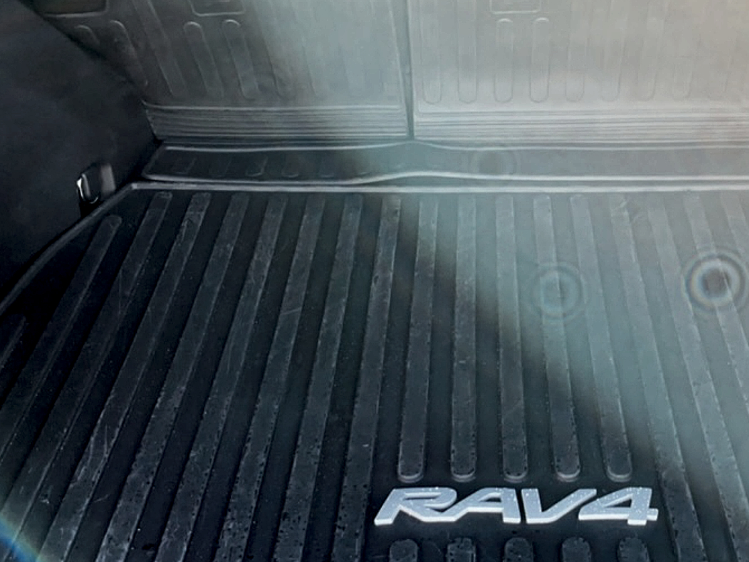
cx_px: 495
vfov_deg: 33.6
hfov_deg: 43.3
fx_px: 930
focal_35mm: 43
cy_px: 288
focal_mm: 3
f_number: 1.8
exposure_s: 1/60
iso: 50
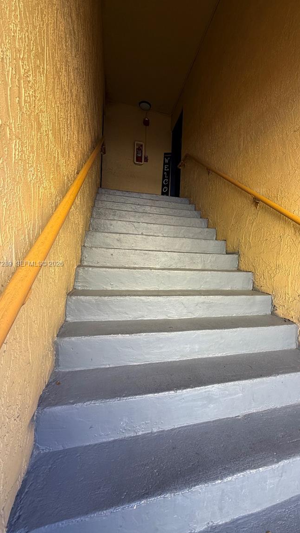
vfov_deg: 99.4
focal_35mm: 16
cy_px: 264
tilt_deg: -0.5
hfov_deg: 66.1
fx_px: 226
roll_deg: -2.3
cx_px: 187
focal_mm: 2.22
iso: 100
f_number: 2.2
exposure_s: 1/121
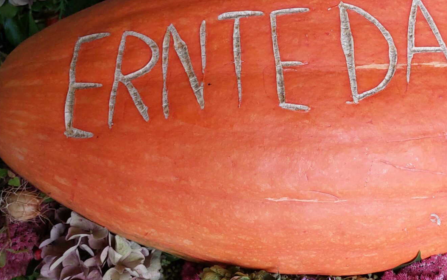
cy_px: 119
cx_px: 308
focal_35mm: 49
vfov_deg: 26.3
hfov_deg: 40.4
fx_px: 597
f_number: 1.8
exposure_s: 1/50
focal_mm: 5.23
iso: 100
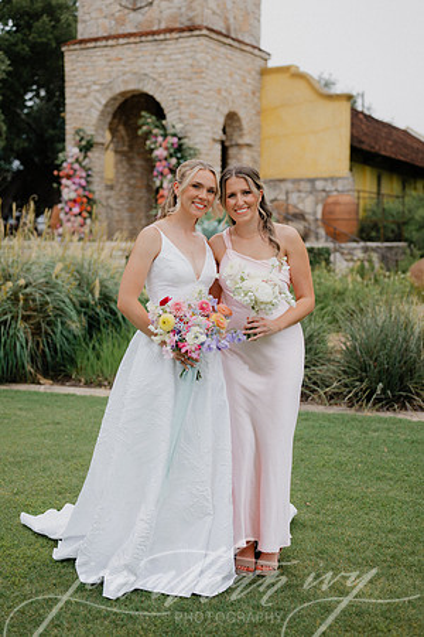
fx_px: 883
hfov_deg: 27.0
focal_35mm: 50
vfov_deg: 39.6
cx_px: 212
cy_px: 318
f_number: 2.5
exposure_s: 1/1250
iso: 64
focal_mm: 50
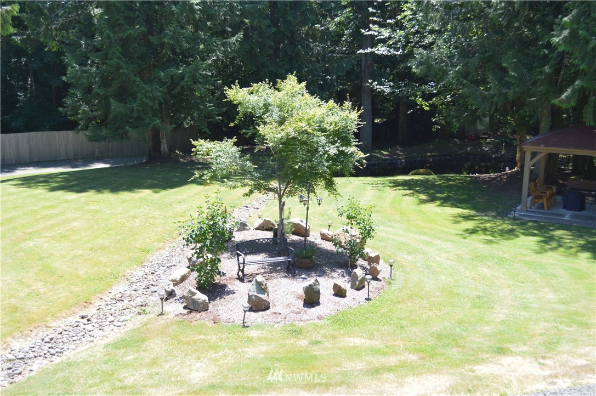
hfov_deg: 46.4
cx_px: 298
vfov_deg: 31.8
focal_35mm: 42
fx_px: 694
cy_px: 198
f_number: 4.5
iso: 100
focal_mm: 28
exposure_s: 1/100
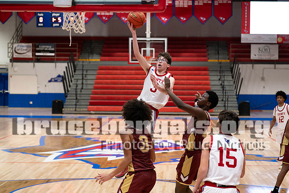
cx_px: 144
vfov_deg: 18.6
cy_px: 96
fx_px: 588
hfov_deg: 27.6
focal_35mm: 73
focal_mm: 70
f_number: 2.8
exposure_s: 1/1000
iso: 5000
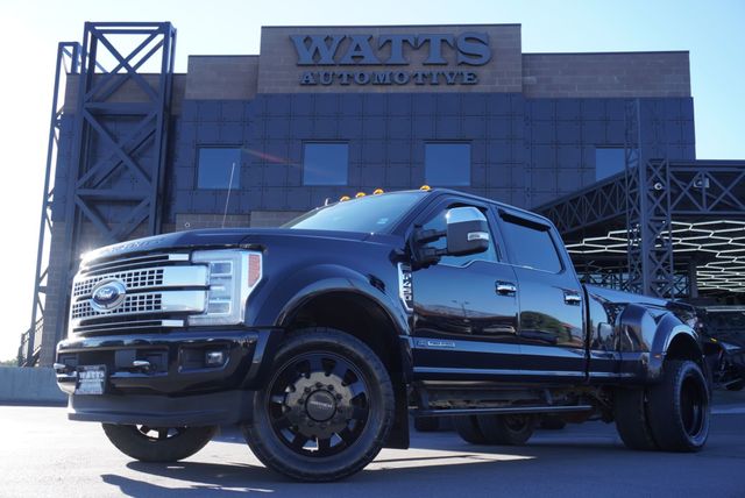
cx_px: 372
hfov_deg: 49.5
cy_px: 249
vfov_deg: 34.3
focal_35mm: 39
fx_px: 808
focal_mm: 26
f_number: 5.6
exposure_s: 1/100
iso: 100
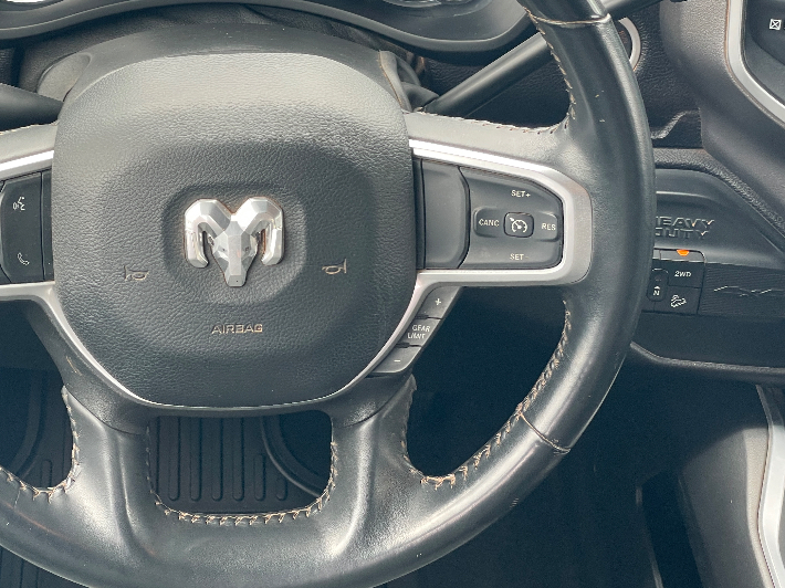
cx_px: 236
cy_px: 218
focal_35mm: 75
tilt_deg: -36.9
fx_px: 1700
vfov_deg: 19.6
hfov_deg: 25.8
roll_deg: +4.4
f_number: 2
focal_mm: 6
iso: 50
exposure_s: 1/99
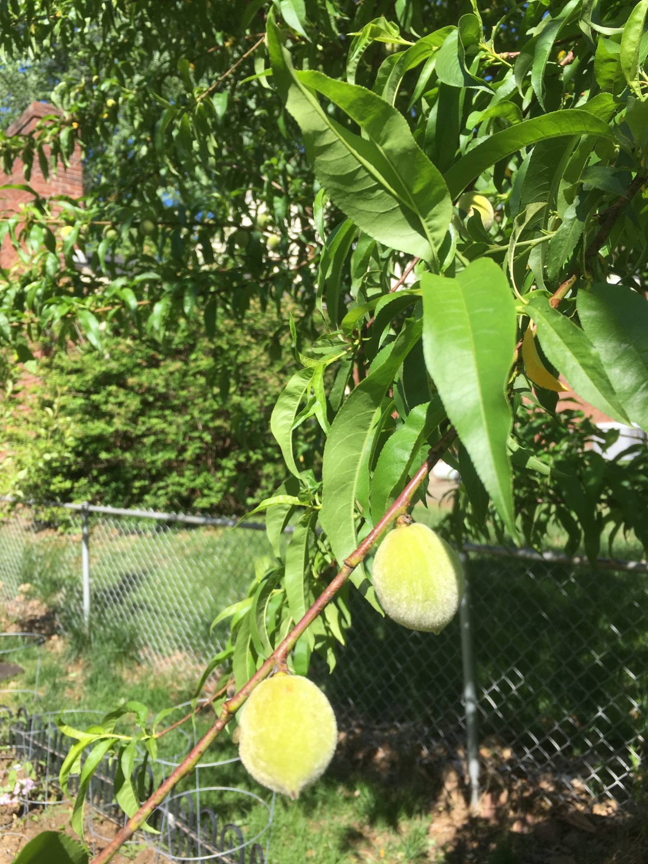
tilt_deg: +1.8
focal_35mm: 29
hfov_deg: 48.2
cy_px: 432
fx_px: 724
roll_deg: +4.0
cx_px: 324
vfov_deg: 61.7
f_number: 2.2
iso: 25
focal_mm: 4.15
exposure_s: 1/810
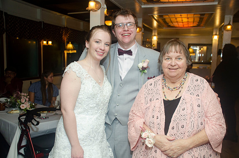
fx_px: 238
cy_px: 79
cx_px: 120
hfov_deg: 53.2
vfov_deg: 36.7
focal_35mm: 36
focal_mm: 24
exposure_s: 1/60
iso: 400
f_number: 3.8
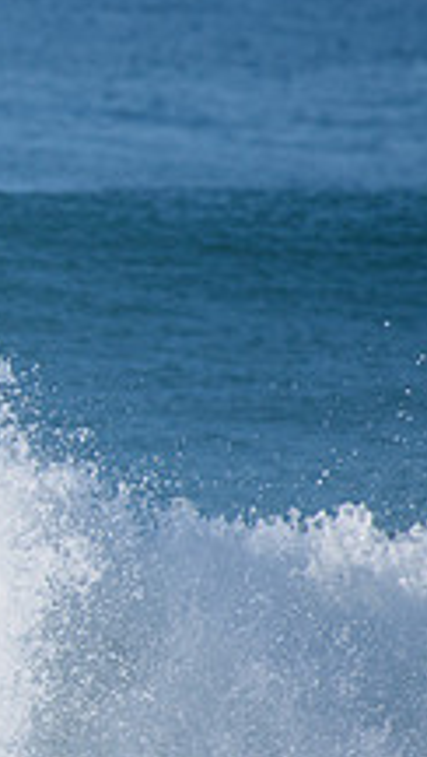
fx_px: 28193
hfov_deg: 0.9
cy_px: 485
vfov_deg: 1.5
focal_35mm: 1405
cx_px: -434
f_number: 5.6
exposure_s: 1/2000
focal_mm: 500
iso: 220
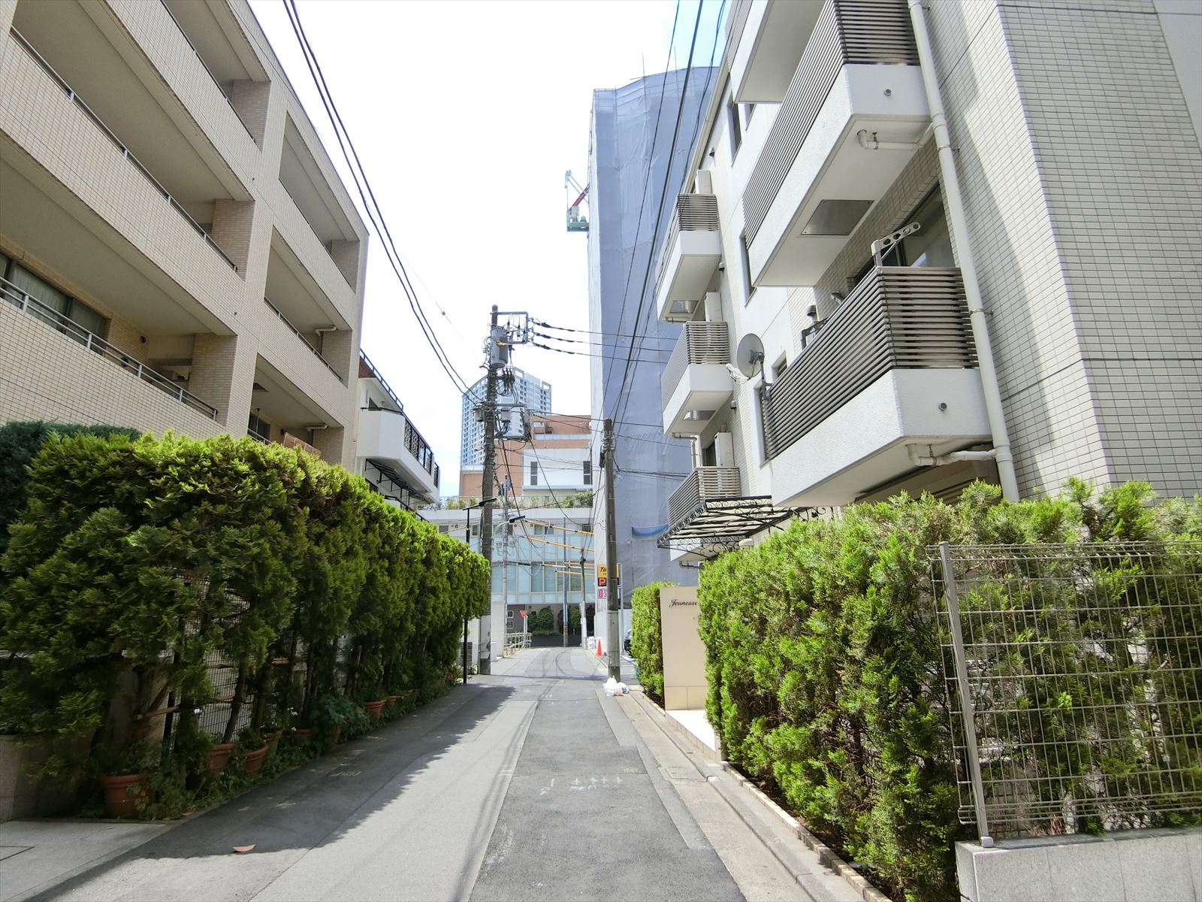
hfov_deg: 84.7
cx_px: 601
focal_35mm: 19
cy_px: 451
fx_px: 660
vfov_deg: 68.7
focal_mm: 4.06
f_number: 2.7
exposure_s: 1/800
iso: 80
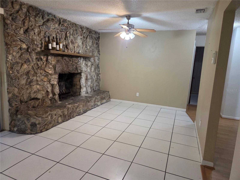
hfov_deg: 73.9
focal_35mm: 23
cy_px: 90
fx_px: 159
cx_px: 120
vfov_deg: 58.9
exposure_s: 1/120
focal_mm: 5.4
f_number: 1.8
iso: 640
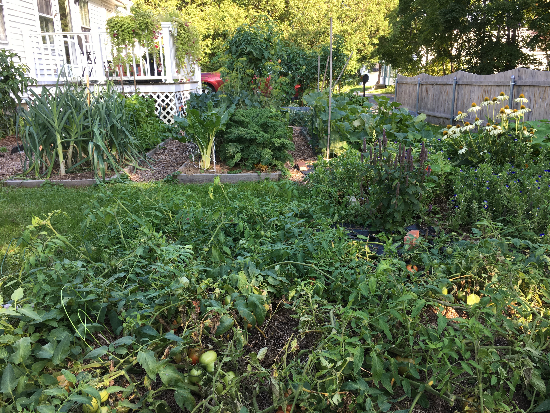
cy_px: 206
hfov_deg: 61.7
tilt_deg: -14.9
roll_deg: +1.7
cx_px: 275
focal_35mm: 29
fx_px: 461
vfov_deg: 48.2
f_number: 2.2
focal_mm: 4.15
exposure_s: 1/120
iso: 25
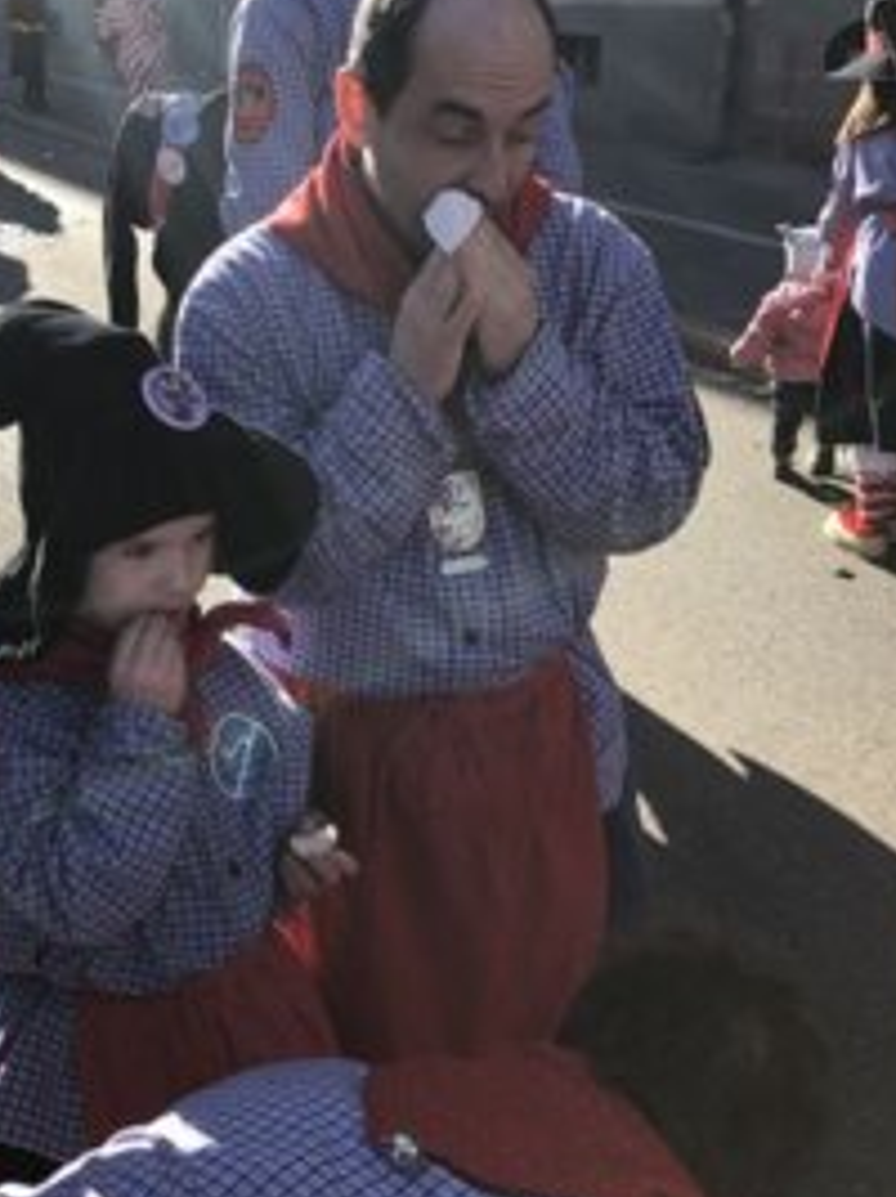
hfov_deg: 34.1
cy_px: 610
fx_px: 1451
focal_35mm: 42
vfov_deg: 44.8
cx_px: 336
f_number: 1.8
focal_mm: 3.99
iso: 20
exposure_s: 1/695
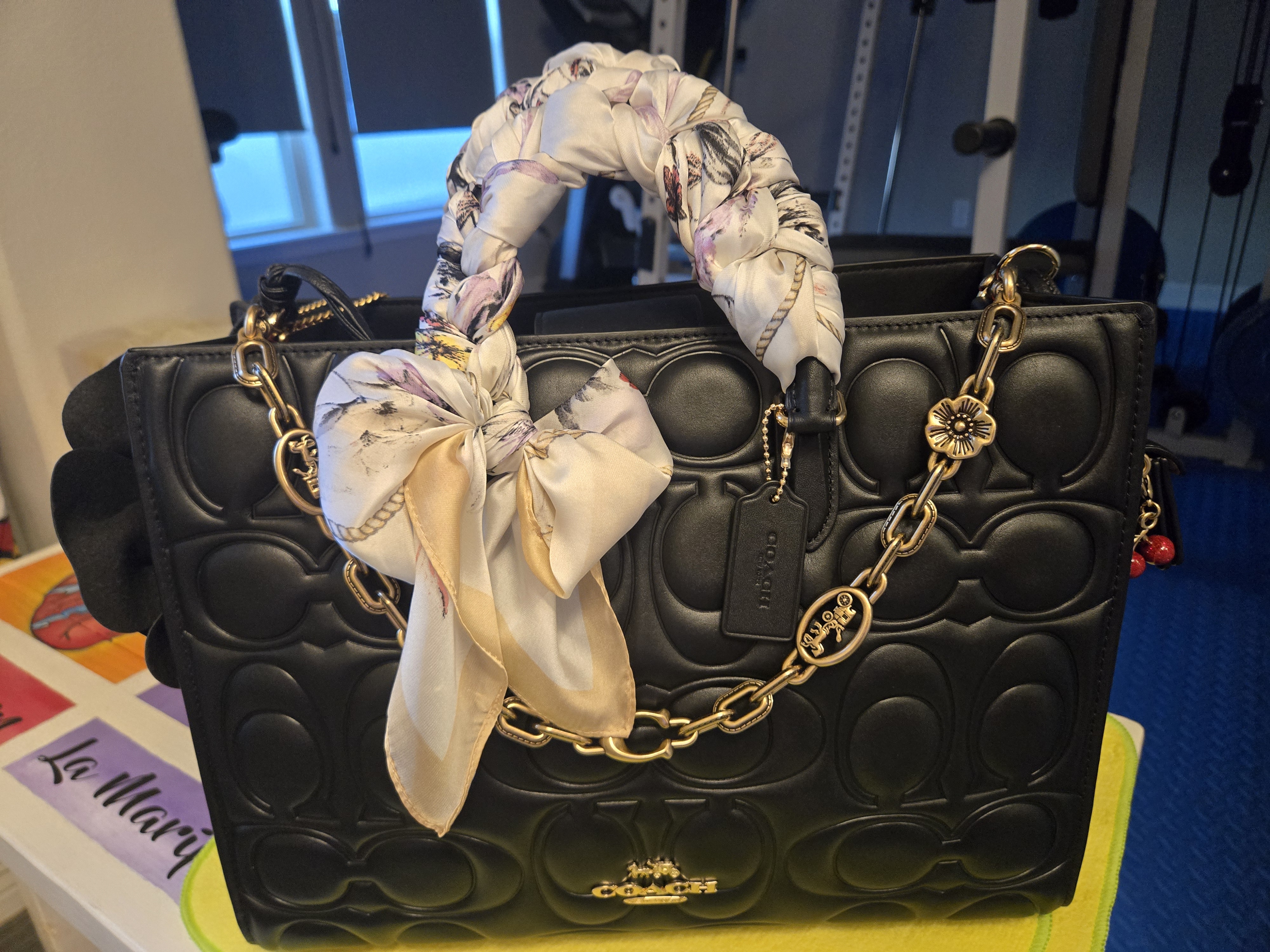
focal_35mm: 23
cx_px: 635
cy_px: 476
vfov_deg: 58.9
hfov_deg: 73.9
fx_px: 844
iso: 800
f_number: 1.8
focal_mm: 5.4
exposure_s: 1/120
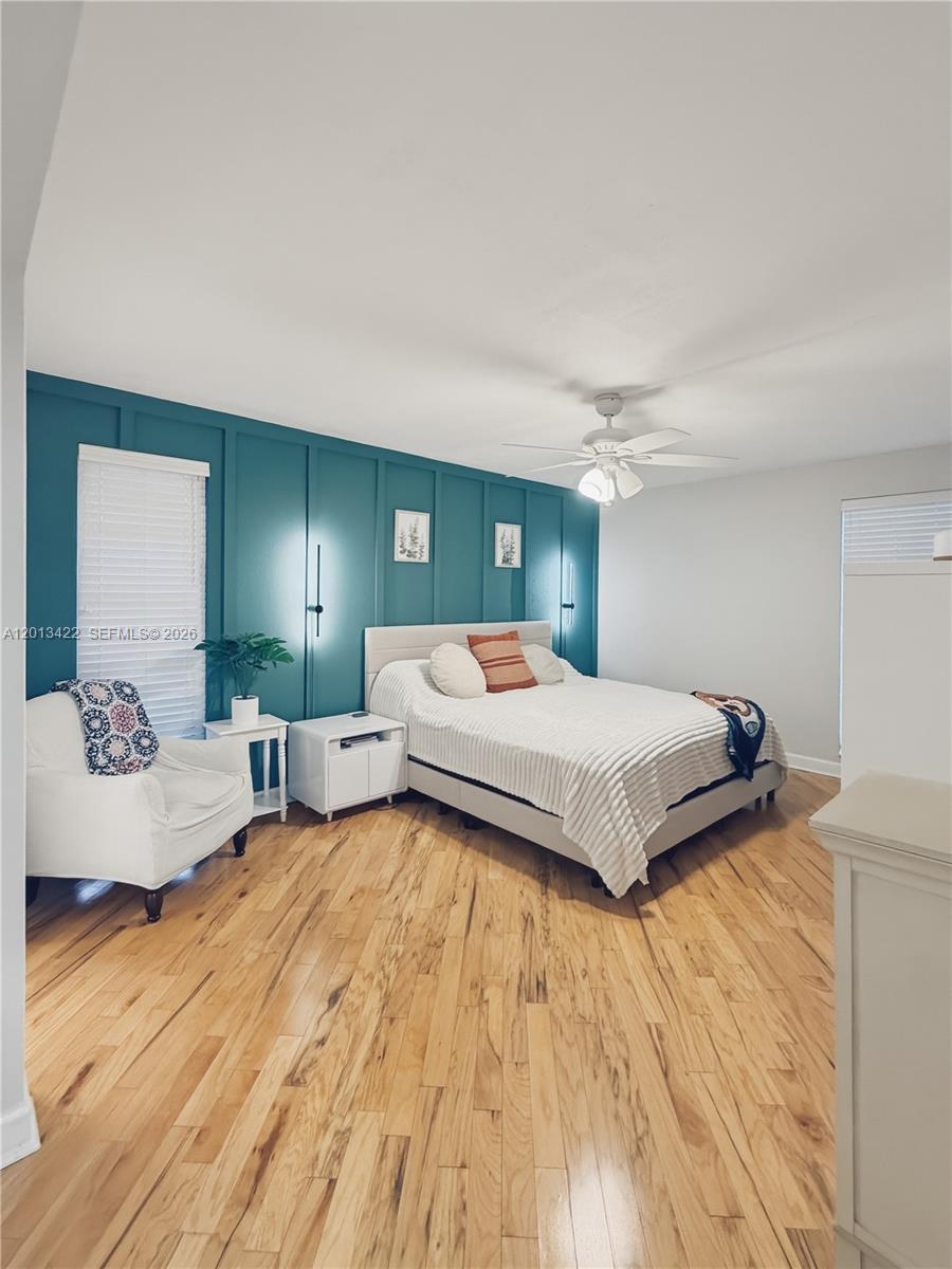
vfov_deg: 102.1
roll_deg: -2.6
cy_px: 634
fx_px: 513
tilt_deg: -3.5
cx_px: 476
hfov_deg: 85.7
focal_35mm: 14
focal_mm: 2.2
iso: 500
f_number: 2.2
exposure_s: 1/60
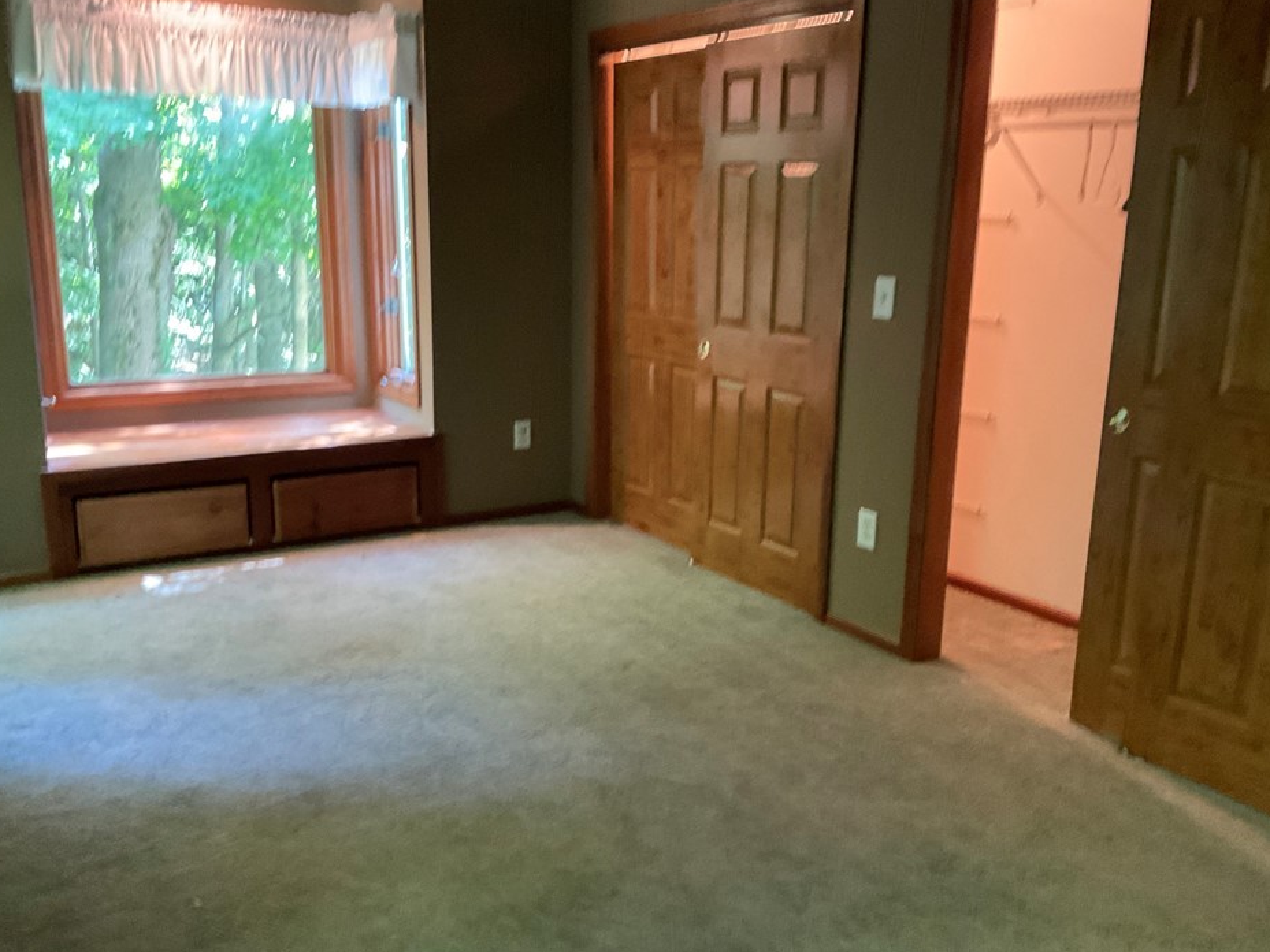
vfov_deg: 44.1
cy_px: 499
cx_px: 640
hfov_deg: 56.8
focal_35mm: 32
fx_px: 1174
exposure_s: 1/30
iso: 320
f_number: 1.8
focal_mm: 3
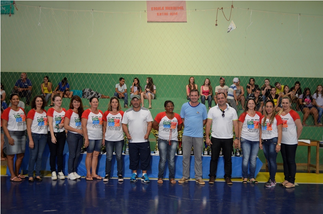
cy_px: 107
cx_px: 162
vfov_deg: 34.1
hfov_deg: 49.6
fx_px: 349
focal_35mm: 39
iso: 800
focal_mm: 26
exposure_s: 1/60
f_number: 4.2
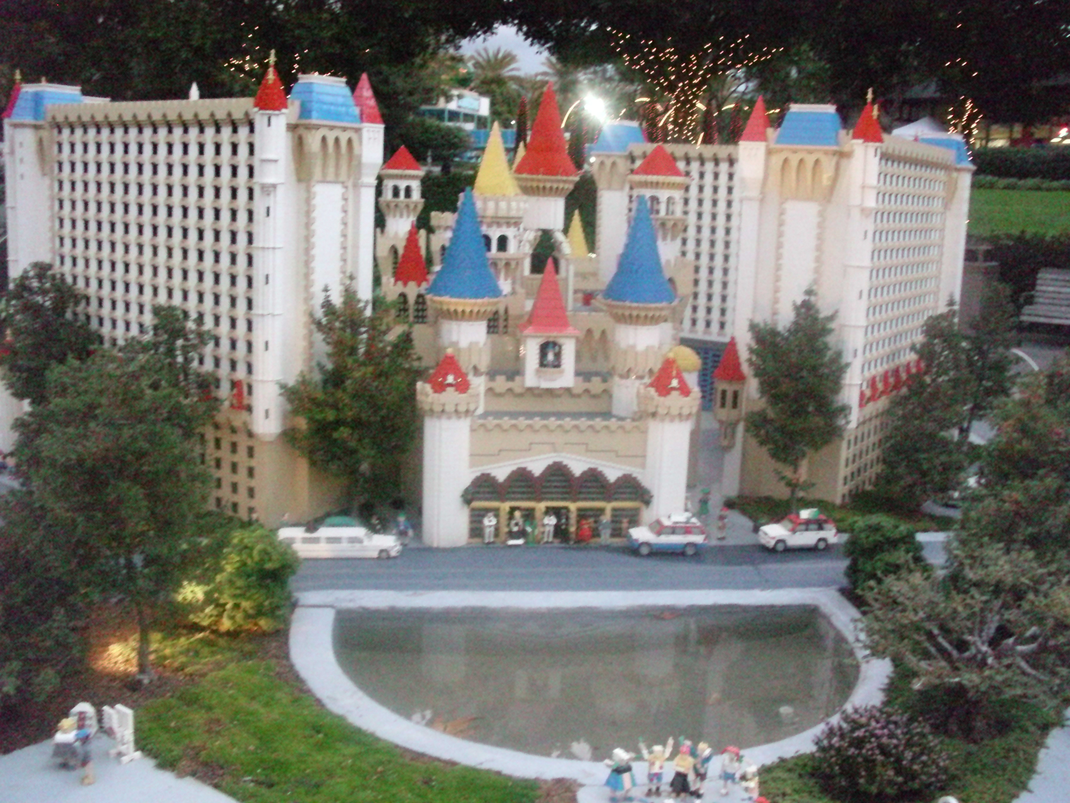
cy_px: 402
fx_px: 1175
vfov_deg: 37.7
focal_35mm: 38
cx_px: 535
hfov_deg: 49.0
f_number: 3.1
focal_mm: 6.3
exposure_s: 1/42
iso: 1600
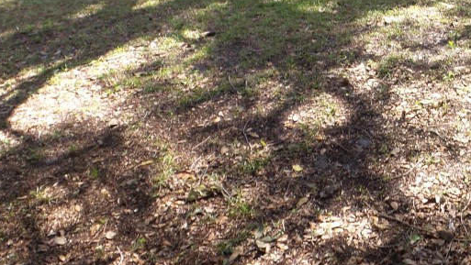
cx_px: 369
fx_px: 625
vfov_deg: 22.1
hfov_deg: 39.8
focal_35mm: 50
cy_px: -55
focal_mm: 4.1
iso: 100
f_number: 3.5
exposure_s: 1/125
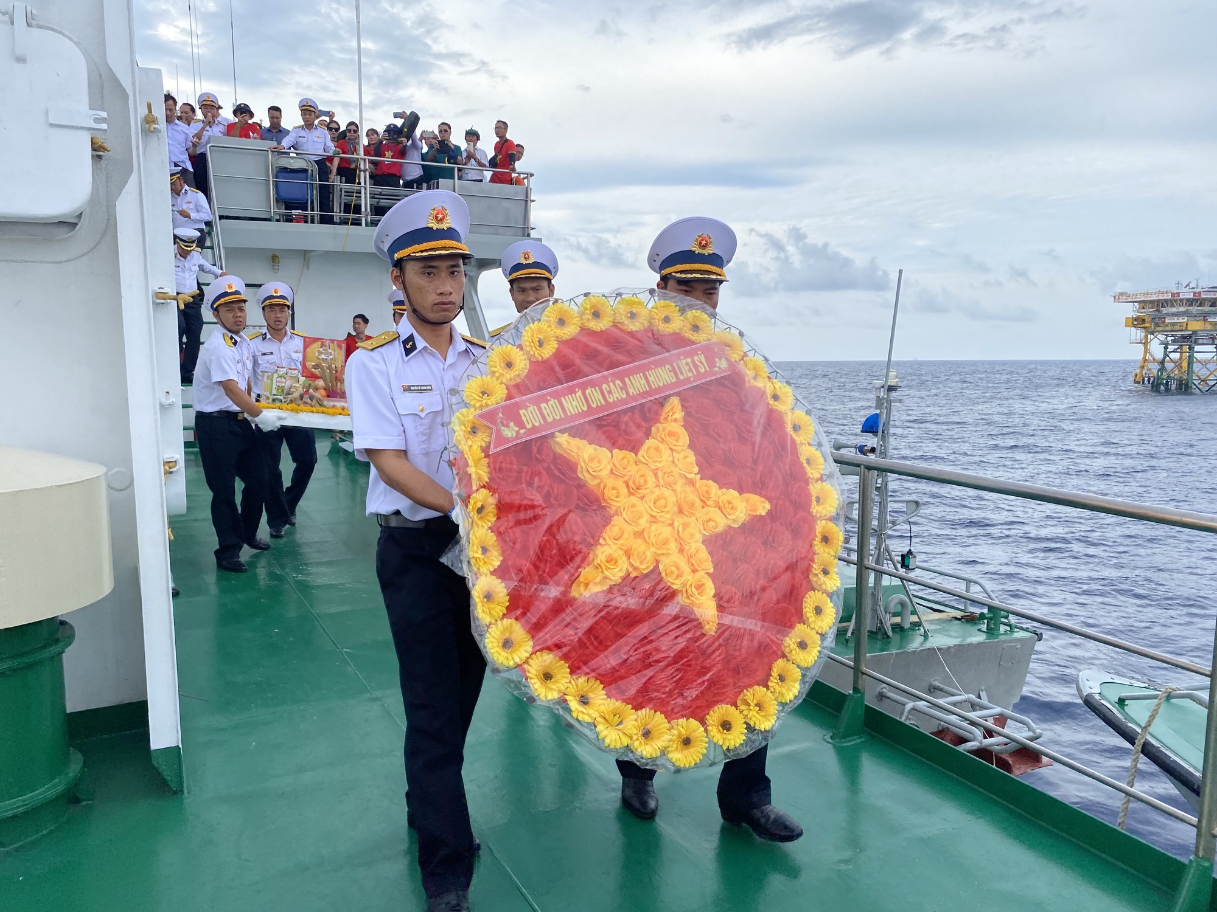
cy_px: 456
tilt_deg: -5.6
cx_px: 608
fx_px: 914
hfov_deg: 67.3
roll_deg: +1.0
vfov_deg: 53.1
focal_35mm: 26
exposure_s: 1/1377
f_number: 1.8
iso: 32
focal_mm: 4.25
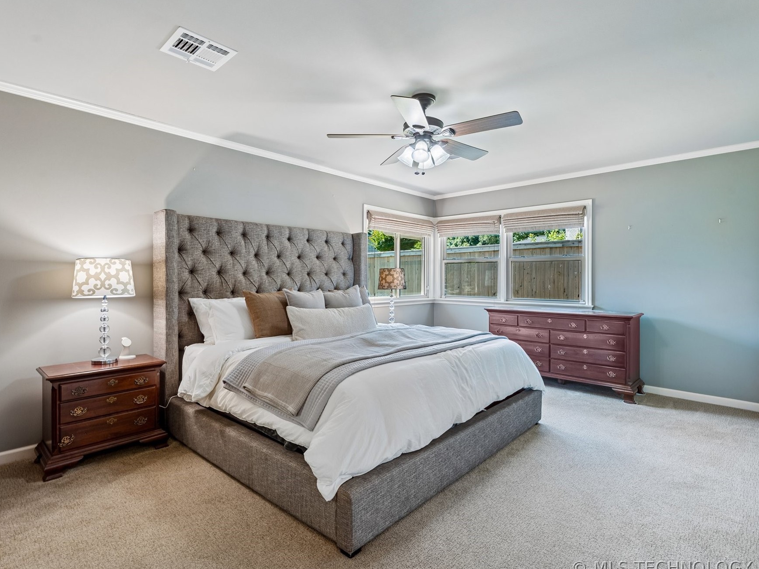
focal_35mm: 18
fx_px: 395
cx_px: 396
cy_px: 285
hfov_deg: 87.7
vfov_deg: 71.6
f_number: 9
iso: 200
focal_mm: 16
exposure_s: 1/15
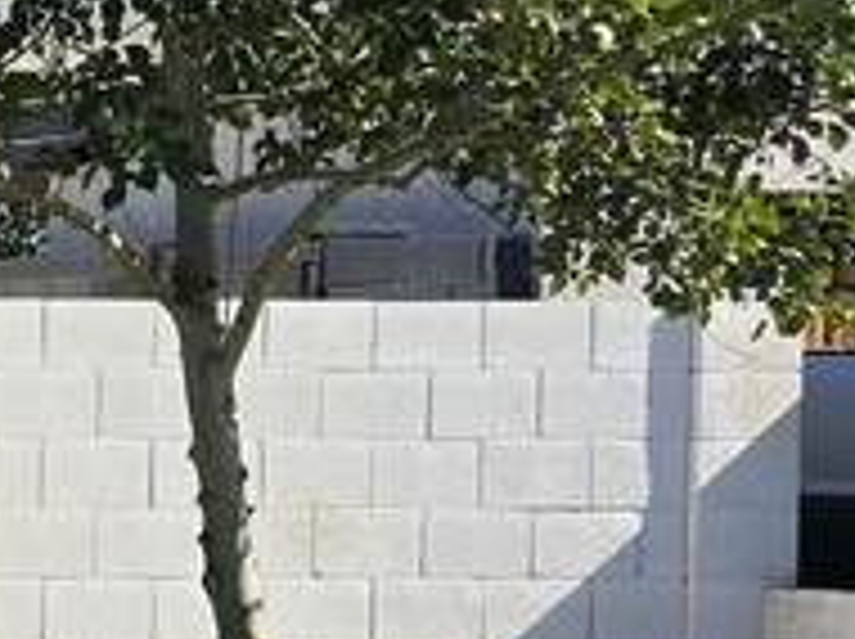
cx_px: -1724
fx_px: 3824
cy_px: 486
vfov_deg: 9.5
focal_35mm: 155
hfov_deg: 9.7
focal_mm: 6.3
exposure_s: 1/720
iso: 12
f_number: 1.7
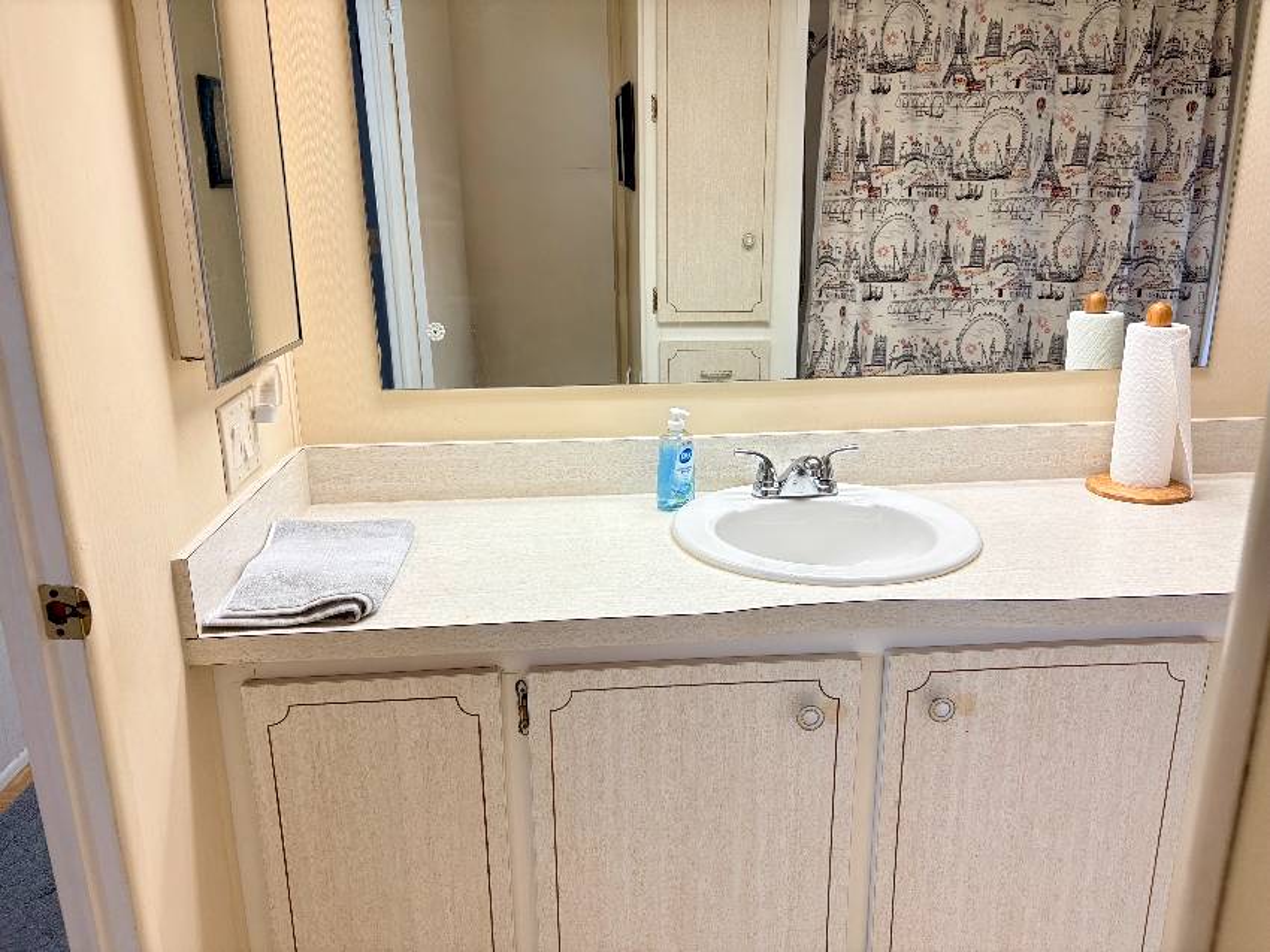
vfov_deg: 53.0
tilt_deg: -14.4
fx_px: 954
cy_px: 476
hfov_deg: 67.3
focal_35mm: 26
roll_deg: +0.8
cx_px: 635
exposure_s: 1/60
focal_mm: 5.96
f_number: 1.6
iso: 125
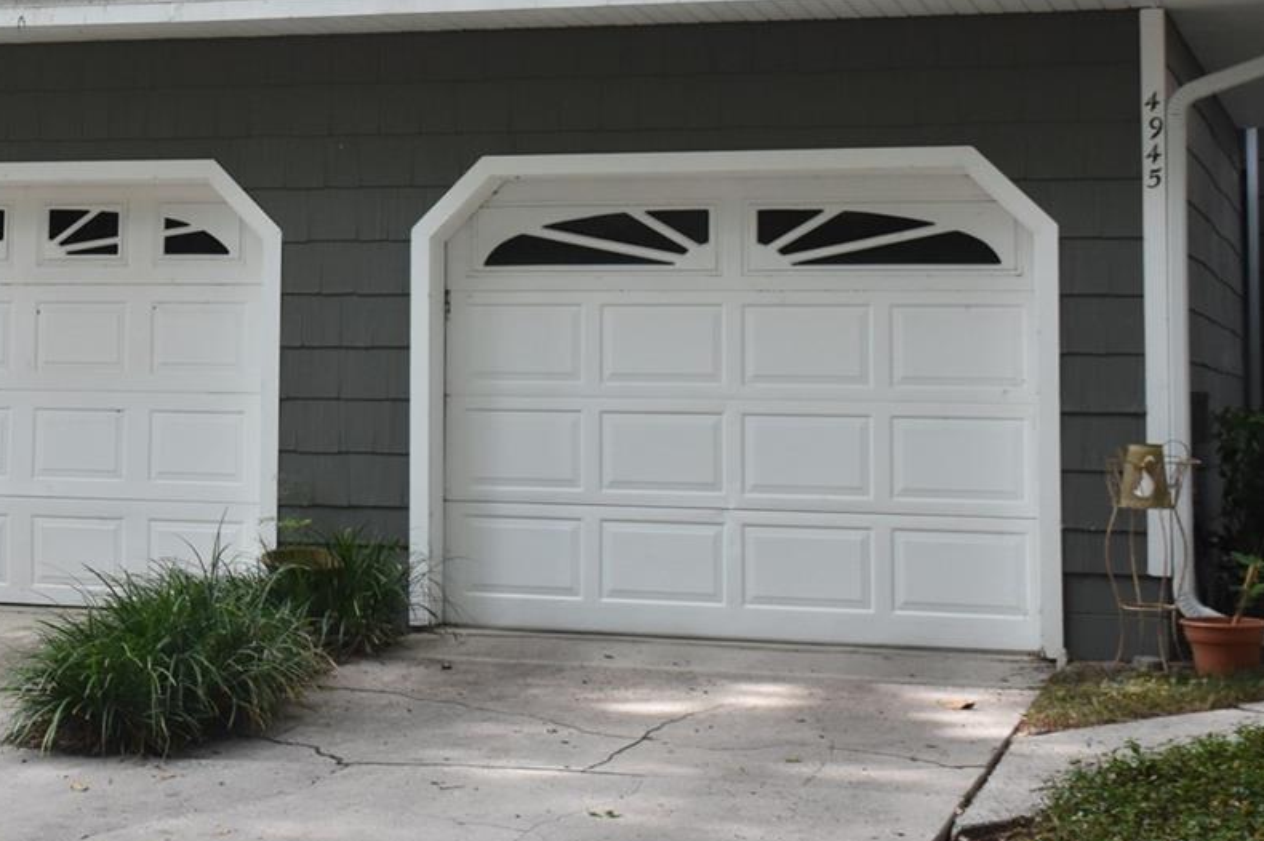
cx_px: 184
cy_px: 157
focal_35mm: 82
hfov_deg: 24.2
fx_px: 2878
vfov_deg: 16.5
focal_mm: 27
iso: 800
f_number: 7.1
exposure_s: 1/200
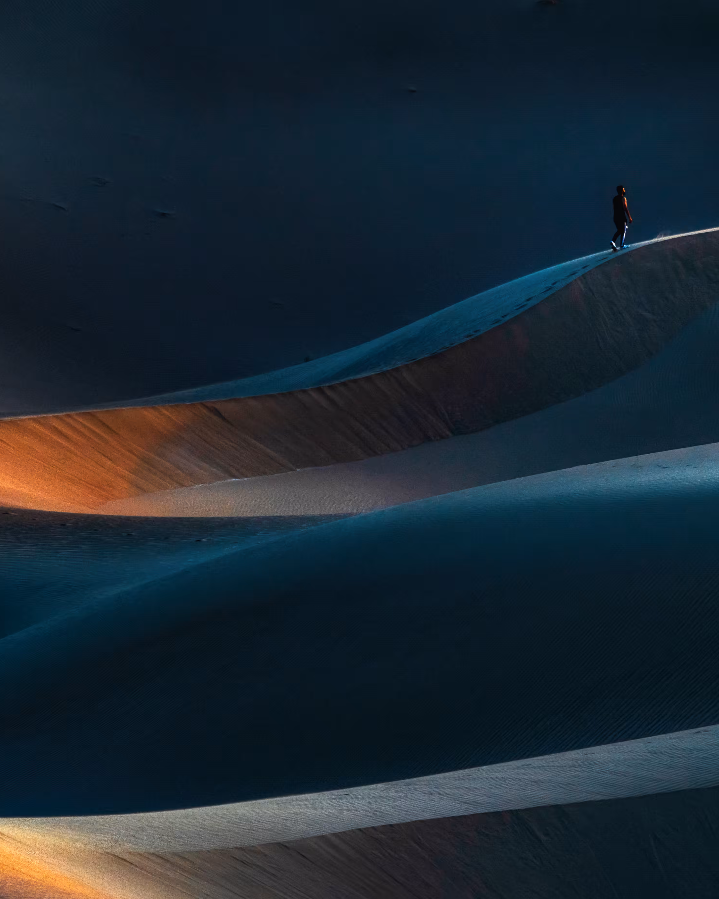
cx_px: 354
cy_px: 450
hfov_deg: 2.9
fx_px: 14072
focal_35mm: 529
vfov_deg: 3.7
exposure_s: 1/320
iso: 320
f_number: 5.6
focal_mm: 250
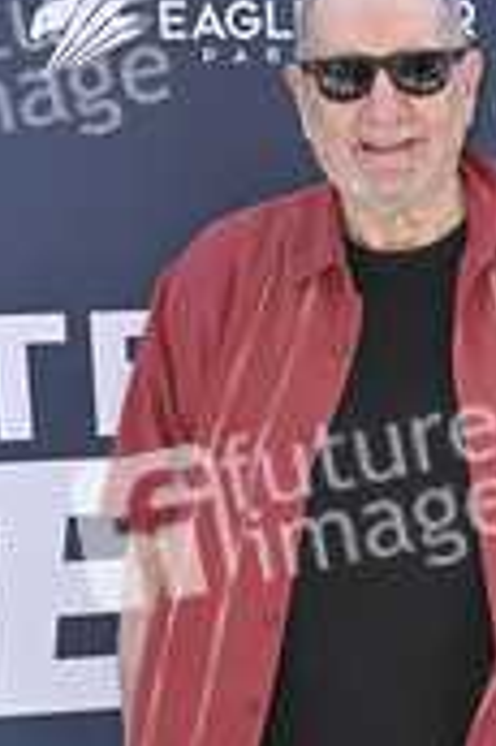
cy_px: 724
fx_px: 1719
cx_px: 418
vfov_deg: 23.6
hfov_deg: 16.3
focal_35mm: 83
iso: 400
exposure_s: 1/320
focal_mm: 24
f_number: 7.1
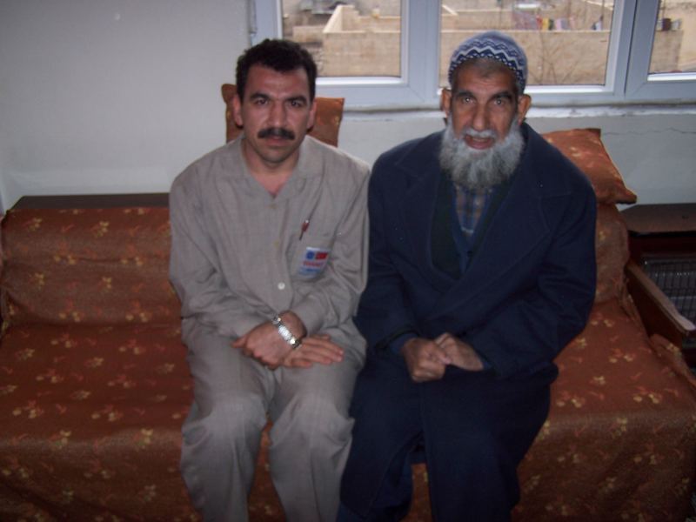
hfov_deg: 49.0
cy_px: 261
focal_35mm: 38
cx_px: 348
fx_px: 764
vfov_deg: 37.7
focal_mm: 6.3
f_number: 2.8
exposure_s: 1/60
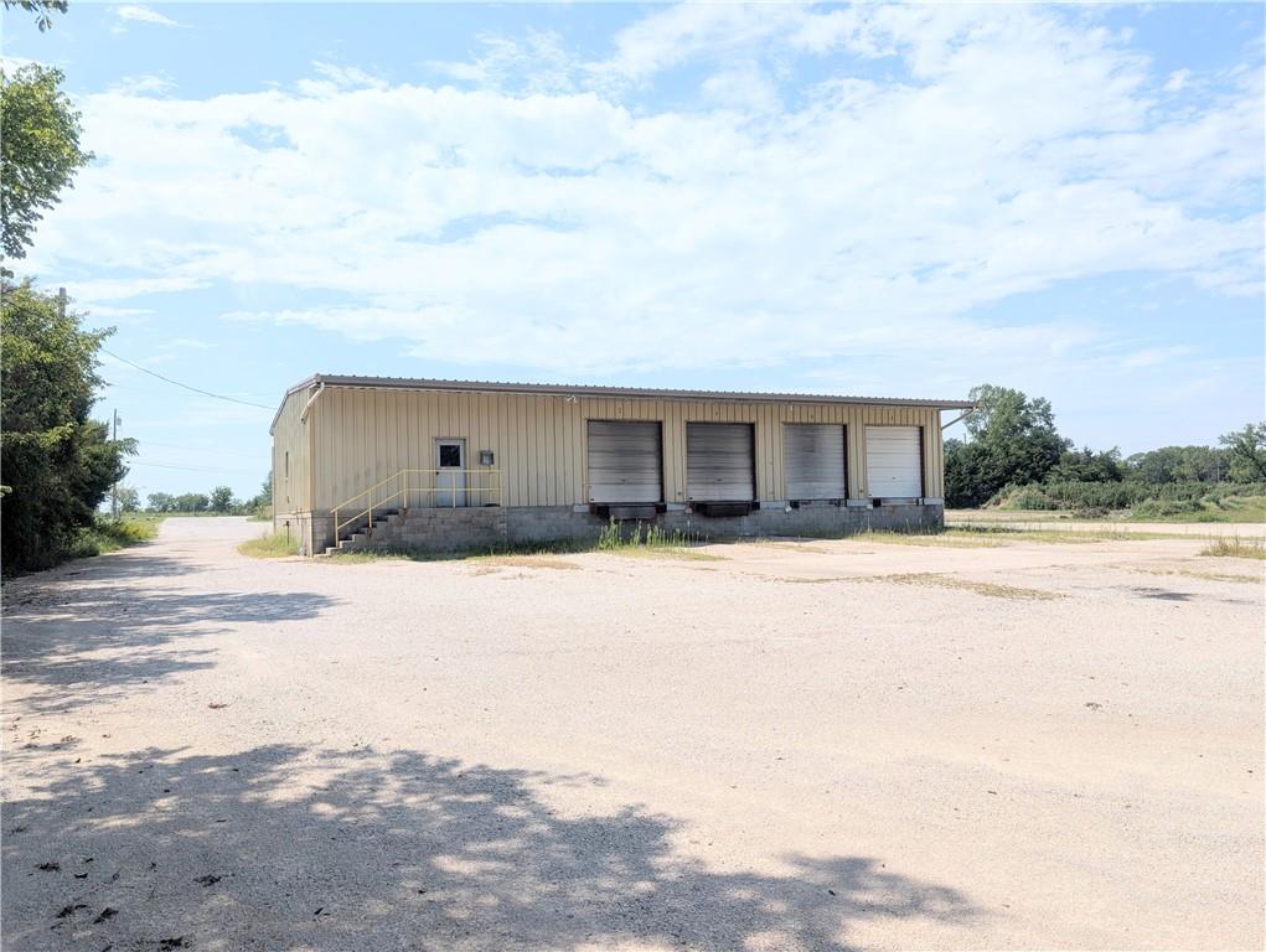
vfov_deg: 56.9
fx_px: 879
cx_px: 633
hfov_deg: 71.5
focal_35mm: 24
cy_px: 476
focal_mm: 6.9
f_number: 1.68
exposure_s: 1/1938
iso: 22
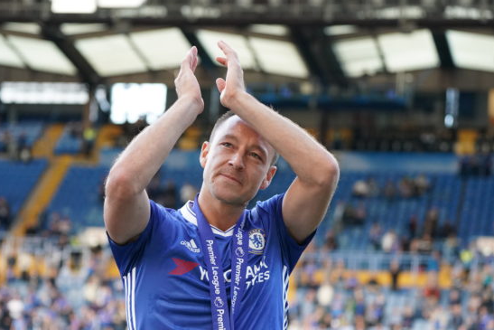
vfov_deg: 8.6
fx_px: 2182
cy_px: 202
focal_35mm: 159
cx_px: 218
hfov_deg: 12.9
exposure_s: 1/1000
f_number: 5
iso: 4000
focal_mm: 116
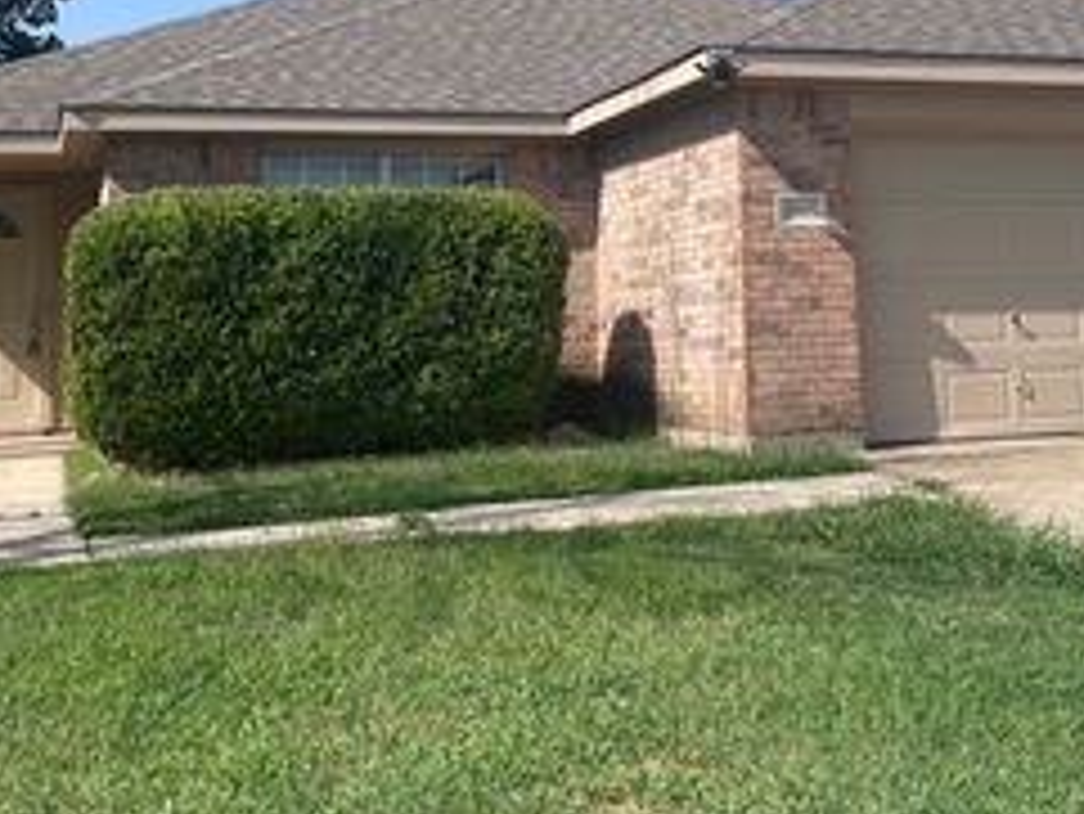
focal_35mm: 54
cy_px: 164
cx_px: 751
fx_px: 1692
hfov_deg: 35.1
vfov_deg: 26.6
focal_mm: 4.2
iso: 32
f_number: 1.6
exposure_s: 1/3040
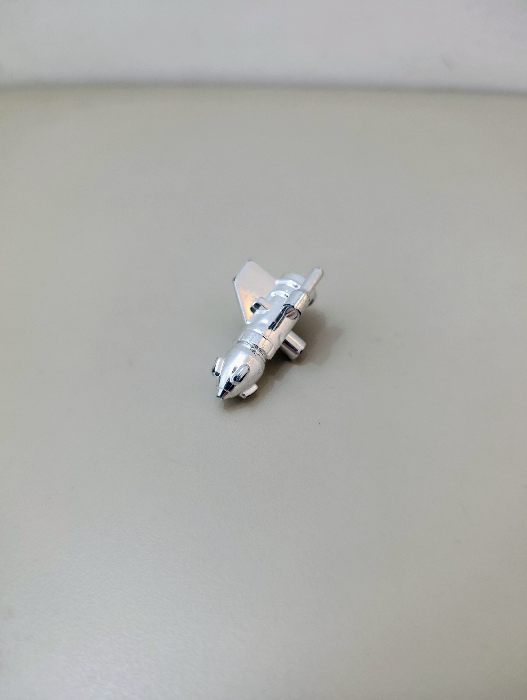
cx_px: 264
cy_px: 350
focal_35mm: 23
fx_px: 466
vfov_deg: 73.8
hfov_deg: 59.0
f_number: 1.65
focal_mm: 6.11
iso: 1401
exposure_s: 1/50
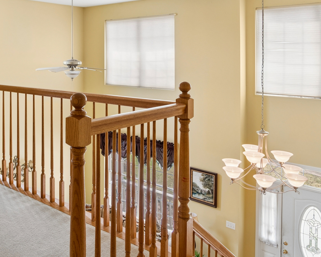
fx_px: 333
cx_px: 55
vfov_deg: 41.0
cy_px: 63
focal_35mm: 35
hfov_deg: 48.0
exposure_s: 1/25
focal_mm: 12
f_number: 8
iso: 320
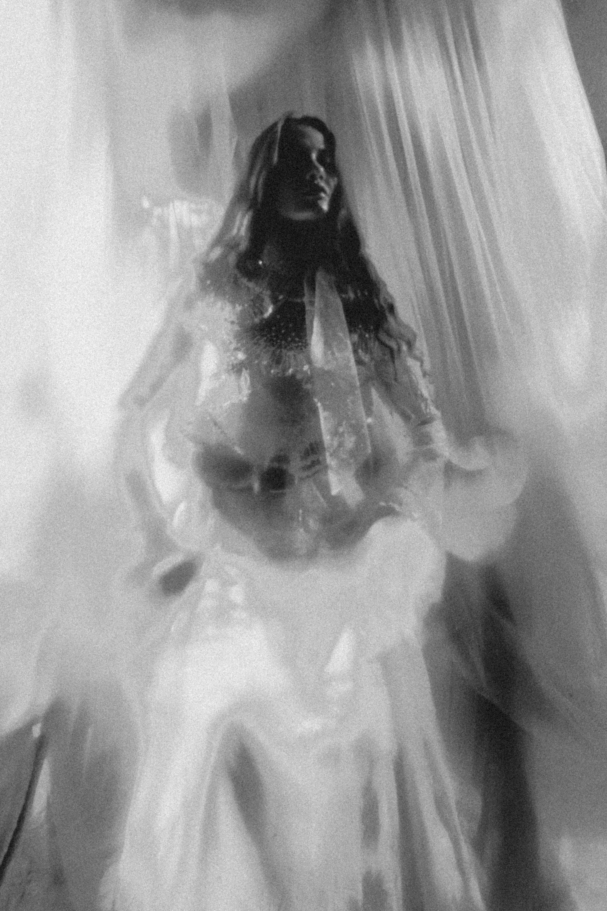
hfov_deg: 61.9
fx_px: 506
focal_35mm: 20
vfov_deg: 84.0
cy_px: 456
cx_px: 304
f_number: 5.6
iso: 400
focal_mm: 20
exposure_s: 1/15
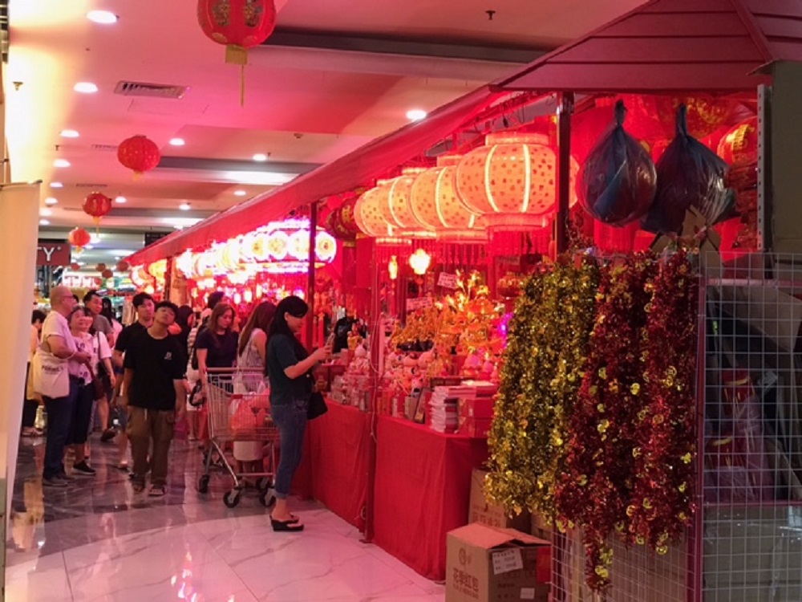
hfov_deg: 33.8
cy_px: 301
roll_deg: -1.5
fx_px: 1321
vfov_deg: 25.7
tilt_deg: +1.5
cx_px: 401
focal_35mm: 57
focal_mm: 6.6
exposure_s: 1/50
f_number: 2.8
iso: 200
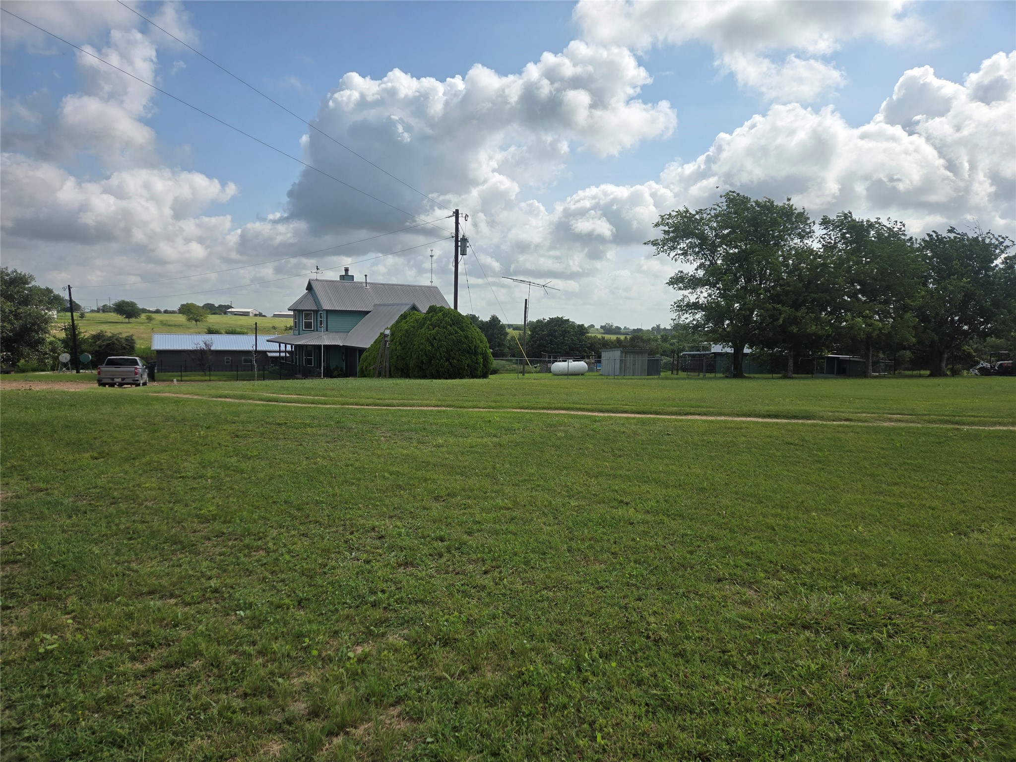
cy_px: 381
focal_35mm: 23
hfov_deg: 73.9
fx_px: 675
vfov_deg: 58.9
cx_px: 508
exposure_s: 1/2921
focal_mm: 5.4
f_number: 1.8
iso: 32
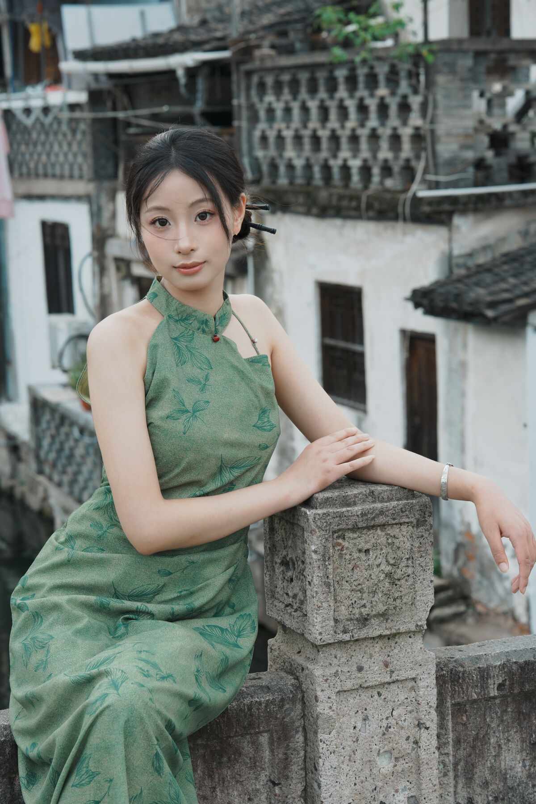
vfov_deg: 23.9
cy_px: 402
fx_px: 1898
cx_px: 268
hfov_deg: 16.1
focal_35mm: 85
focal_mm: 85
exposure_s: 1/125
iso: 400
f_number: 8
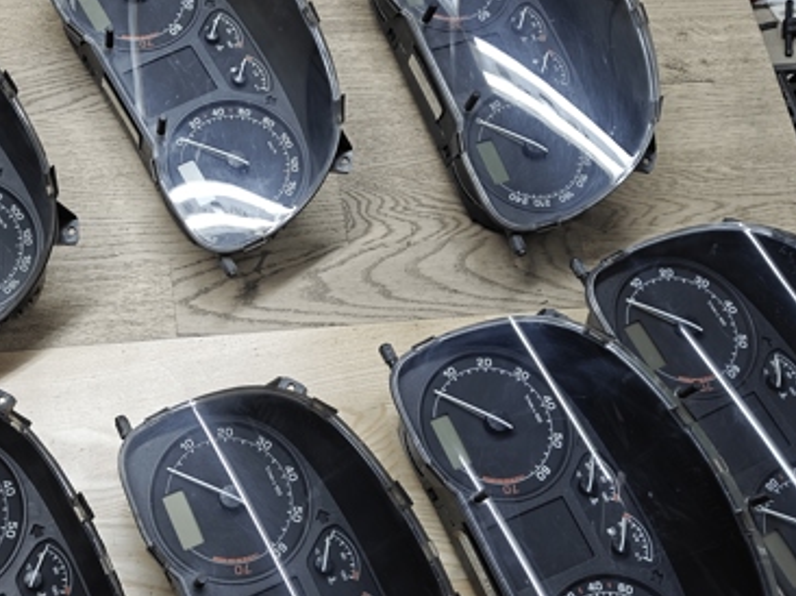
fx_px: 965
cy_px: 344
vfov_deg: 34.2
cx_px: 200
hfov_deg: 43.4
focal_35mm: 42
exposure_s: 1/50
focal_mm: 5.59
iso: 500
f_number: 1.8
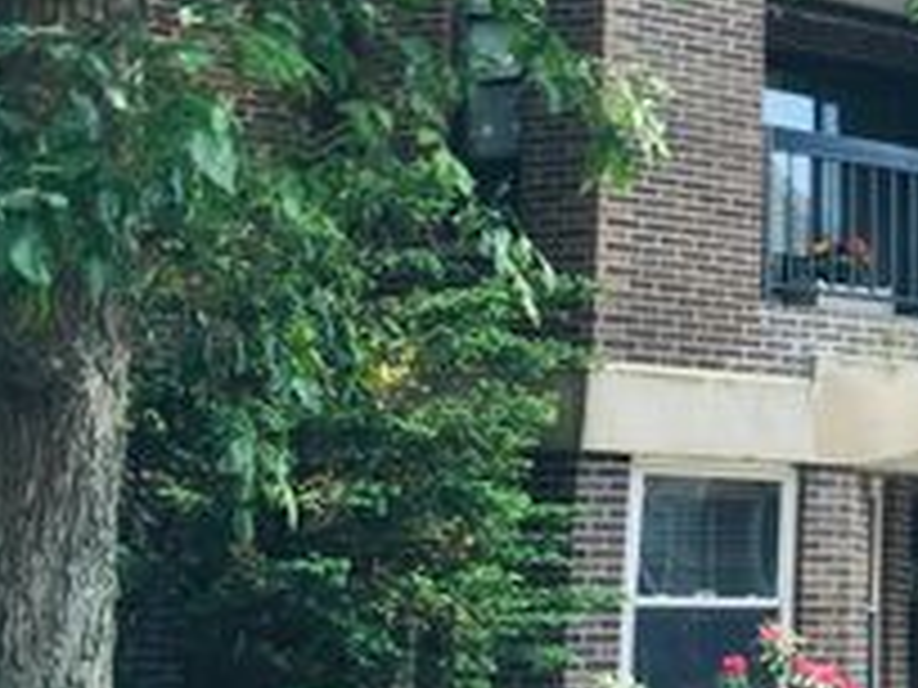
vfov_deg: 20.6
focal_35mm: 71
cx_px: 1022
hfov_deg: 25.3
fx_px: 1883
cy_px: 178
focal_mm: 4.15
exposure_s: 1/304
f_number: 2.2
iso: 32
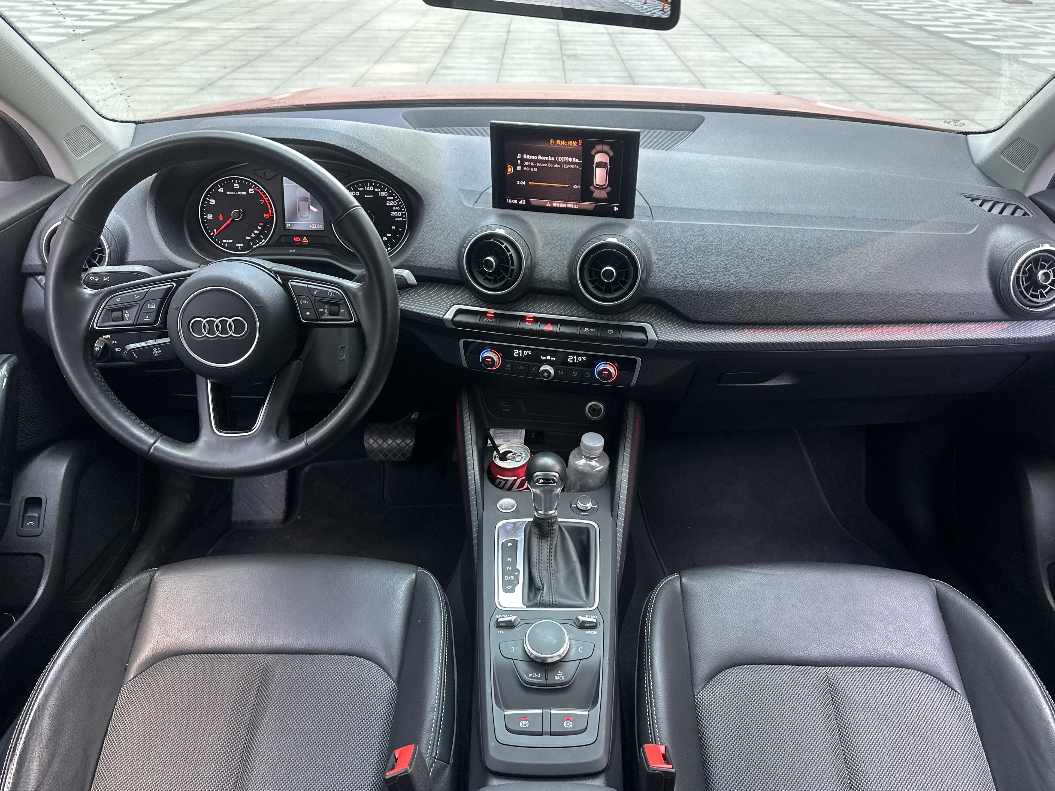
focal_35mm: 25
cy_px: 384
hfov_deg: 69.4
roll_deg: -0.7
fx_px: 762
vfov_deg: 54.9
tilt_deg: -31.1
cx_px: 540
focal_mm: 6.86
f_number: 1.78
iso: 160
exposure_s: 1/98
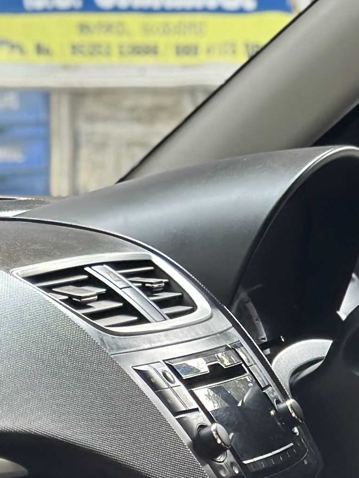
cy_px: 436
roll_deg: -0.8
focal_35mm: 189
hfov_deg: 7.7
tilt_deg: -4.8
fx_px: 2613
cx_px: 552
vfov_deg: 10.4
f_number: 1.78
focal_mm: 6.86
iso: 80
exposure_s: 1/236
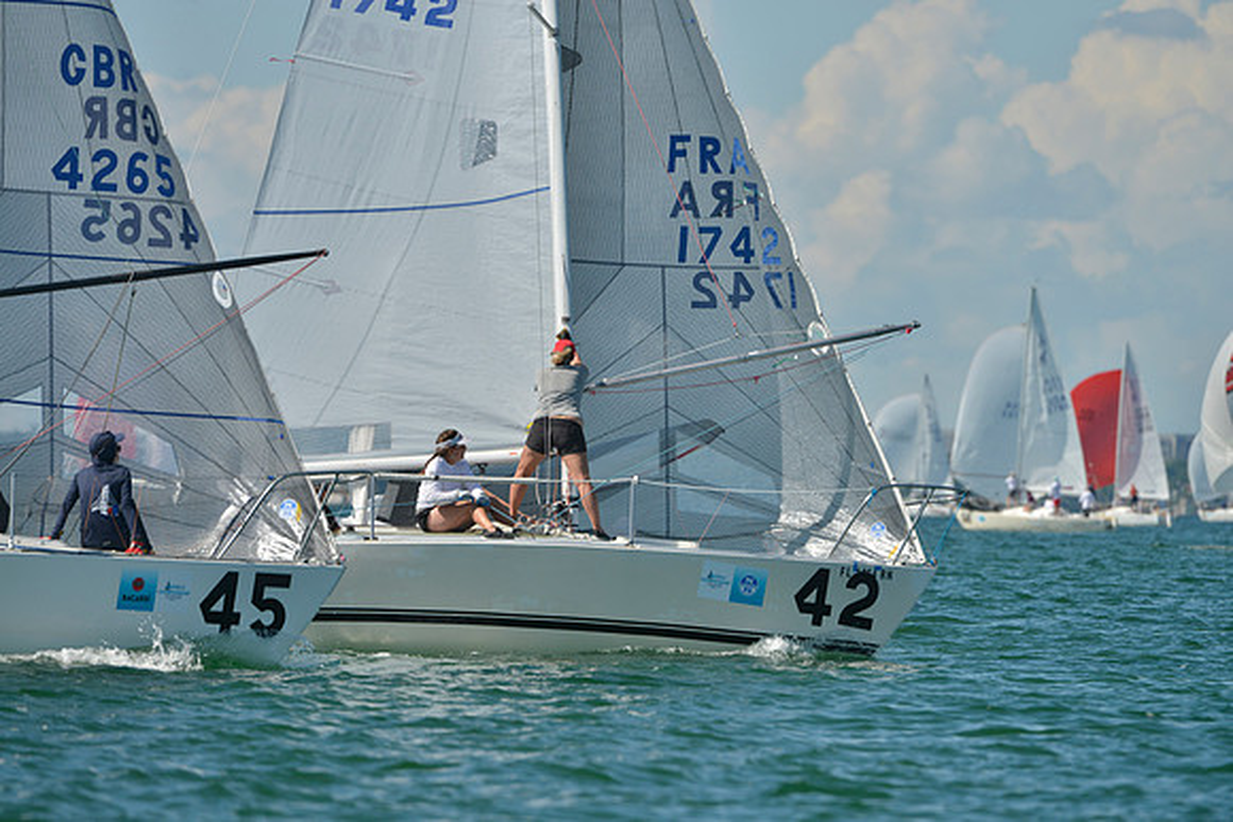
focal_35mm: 400
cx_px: 616
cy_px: 411
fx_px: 13703
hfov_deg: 5.2
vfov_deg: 3.4
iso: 200
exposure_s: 1/1250
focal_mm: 400
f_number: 6.3
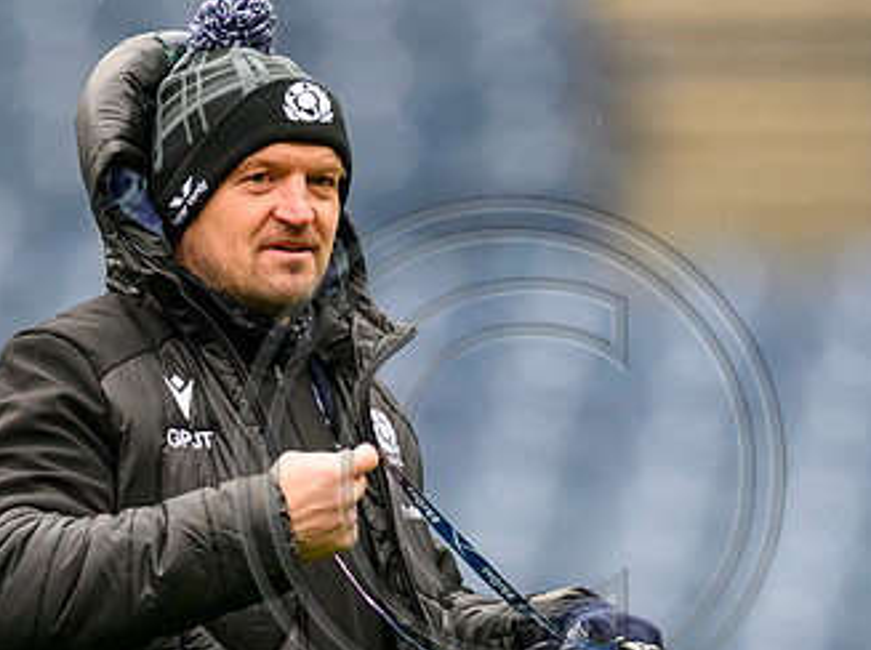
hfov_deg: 1.2
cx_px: 323
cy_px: 406
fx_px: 41767
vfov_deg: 0.9
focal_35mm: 1663
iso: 5000
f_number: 5.6
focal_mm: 784
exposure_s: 1/640
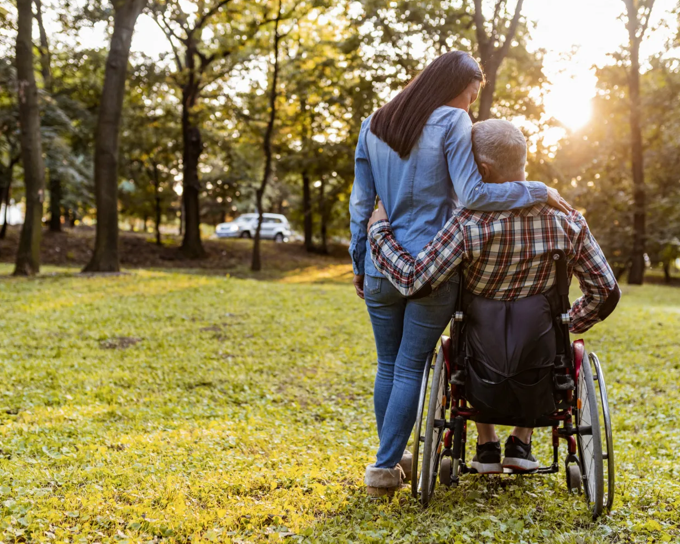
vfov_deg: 37.3
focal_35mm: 40
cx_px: 347
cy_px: 273
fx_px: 805
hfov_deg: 45.8
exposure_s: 1/200
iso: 500
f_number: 2.2
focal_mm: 35
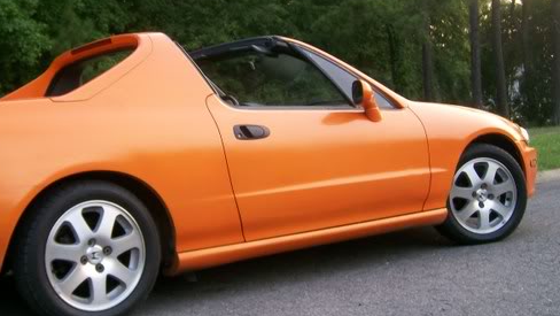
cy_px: 134
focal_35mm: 50
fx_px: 743
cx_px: 220
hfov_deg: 41.1
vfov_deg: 24.0
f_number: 2.8
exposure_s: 1/64
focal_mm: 5.8
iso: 80
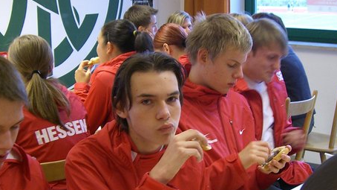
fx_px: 652
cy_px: 139
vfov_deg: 16.4
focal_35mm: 73
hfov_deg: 28.9
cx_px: 191
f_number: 2.7
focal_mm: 6.2
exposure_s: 1/20
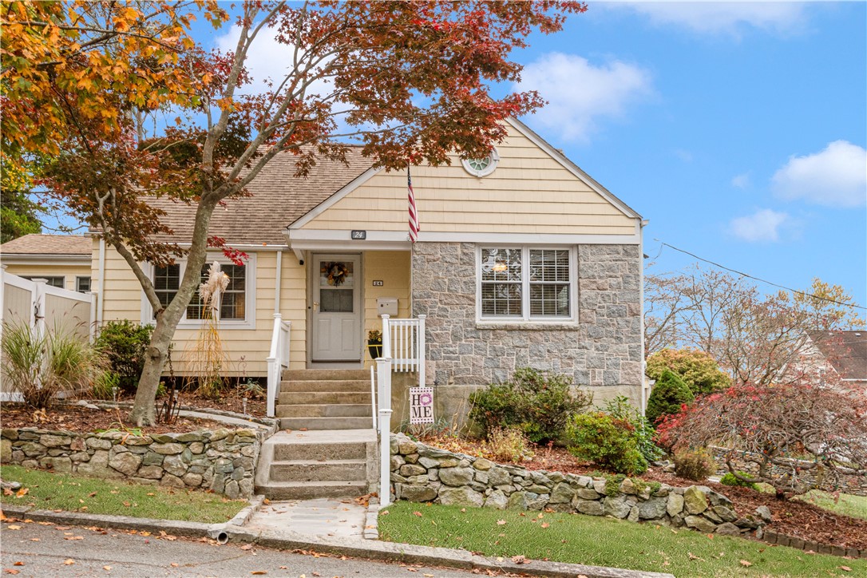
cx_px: 434
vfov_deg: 43.6
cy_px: 289
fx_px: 722
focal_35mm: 30
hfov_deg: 61.9
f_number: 14
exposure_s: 1/50
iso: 400
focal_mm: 20
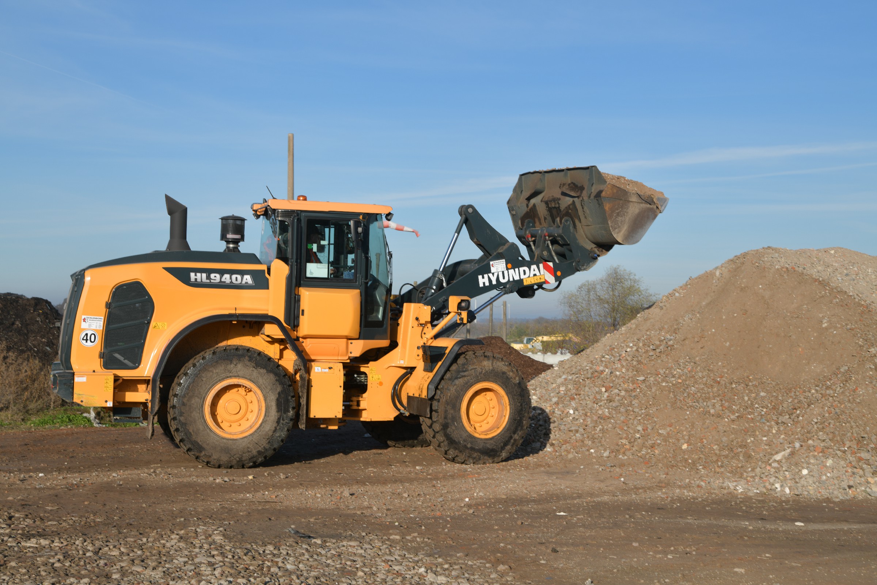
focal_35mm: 58
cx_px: 438
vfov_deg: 23.4
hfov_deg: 34.5
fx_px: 1413
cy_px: 292
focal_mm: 58
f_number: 10
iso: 64
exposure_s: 1/200
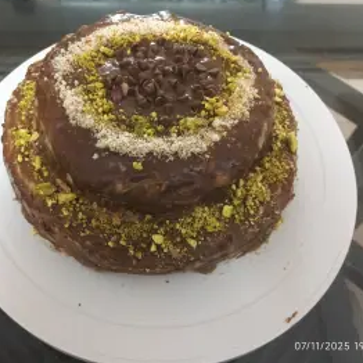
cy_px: 178
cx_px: 144
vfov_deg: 48.4
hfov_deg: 48.1
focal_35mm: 34
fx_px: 403
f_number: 1.8
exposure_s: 1/20
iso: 2531
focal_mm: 4.26
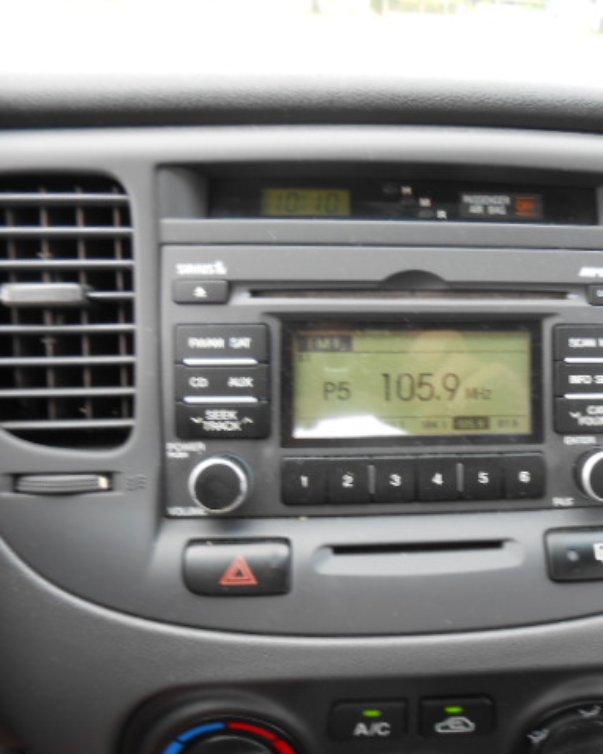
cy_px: 377
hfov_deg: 42.2
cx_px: 442
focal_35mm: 34
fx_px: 759
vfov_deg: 52.9
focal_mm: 4.6
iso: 80
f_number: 3.5
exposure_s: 1/30
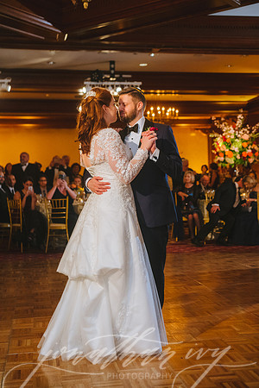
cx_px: 130
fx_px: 540
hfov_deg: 27.0
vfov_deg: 39.6
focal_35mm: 50
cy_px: 194
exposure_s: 1/100
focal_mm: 50
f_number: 3.5
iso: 2500
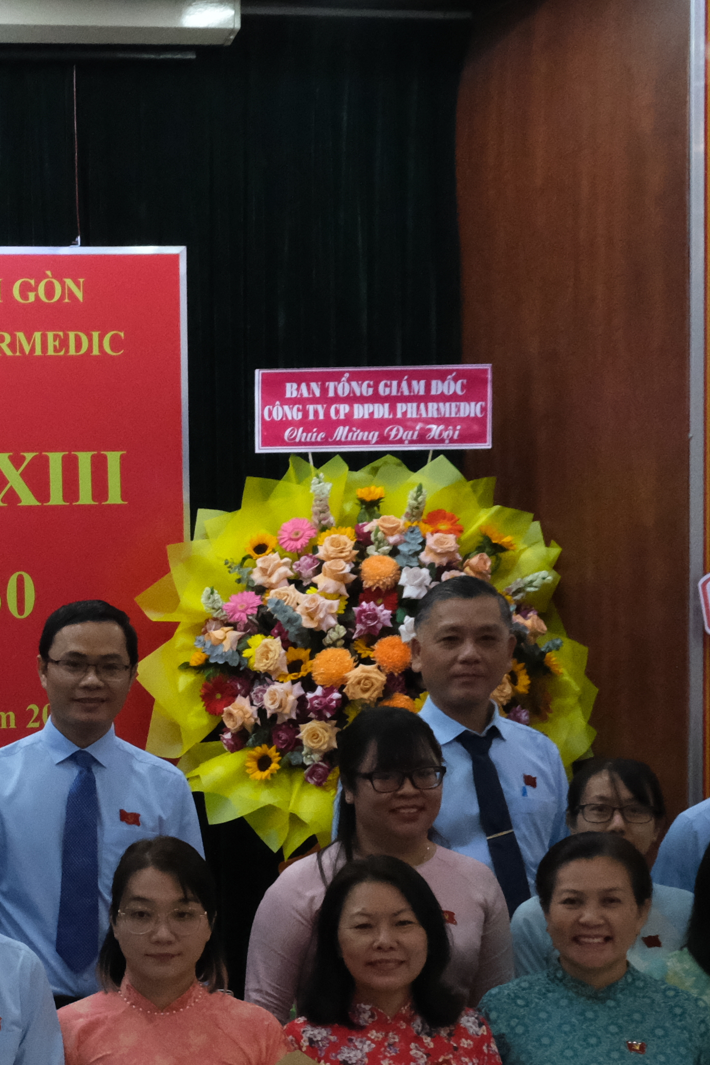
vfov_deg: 23.1
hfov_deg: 14.4
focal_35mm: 87
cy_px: 830
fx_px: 2573
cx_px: -440
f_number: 6.4
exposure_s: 1/125
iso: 6400
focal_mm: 19.6
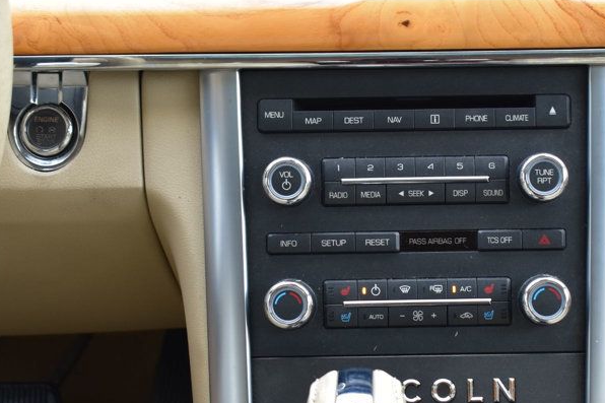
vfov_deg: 17.0
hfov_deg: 25.2
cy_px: 268
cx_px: 415
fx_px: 1342
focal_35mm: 80
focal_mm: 31
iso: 400
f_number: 6.3
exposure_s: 1/20
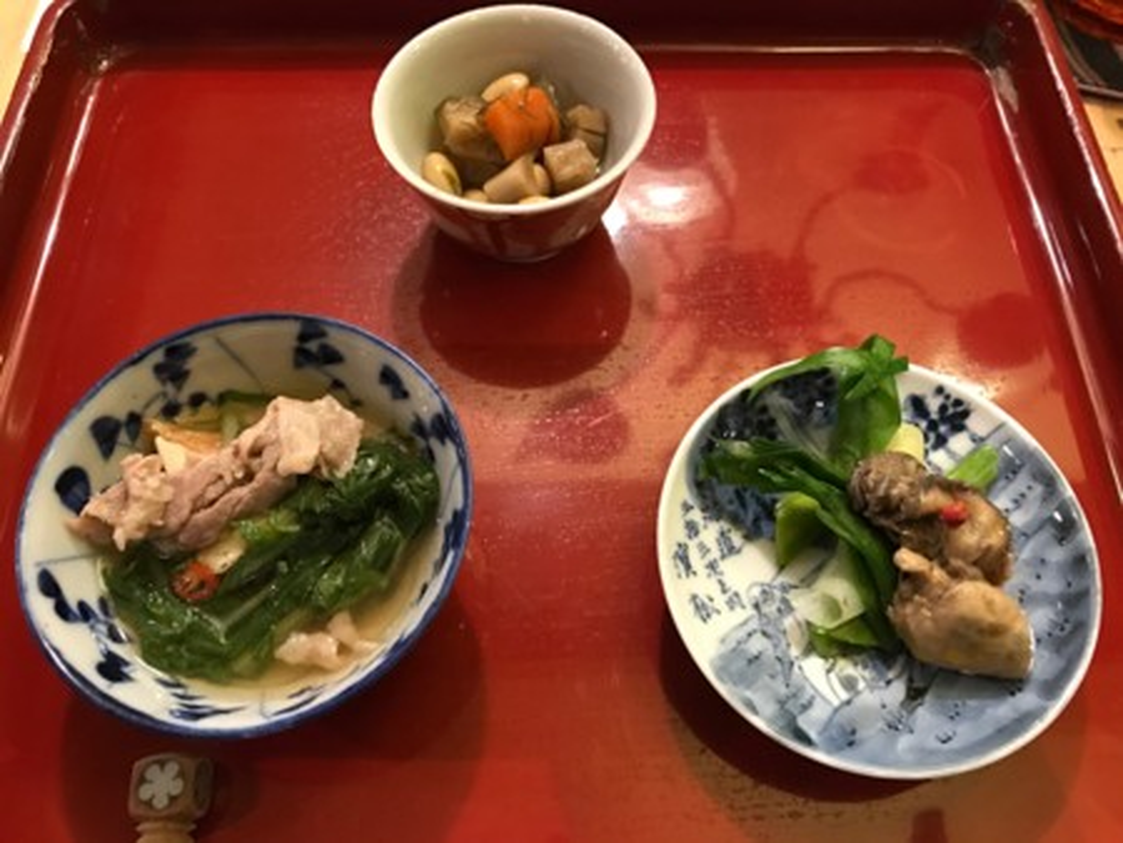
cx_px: 562
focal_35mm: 28
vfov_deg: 49.8
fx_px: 909
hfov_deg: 63.4
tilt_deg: -64.3
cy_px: 422
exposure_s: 1/6
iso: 100
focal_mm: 3.99
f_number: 1.8
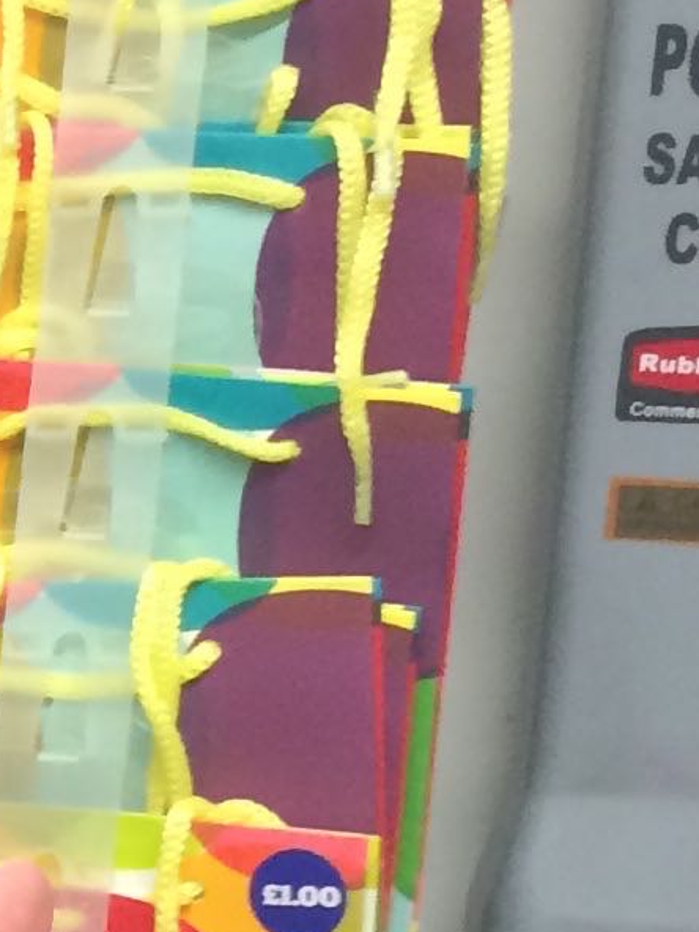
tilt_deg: -10.5
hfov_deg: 8.2
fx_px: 4308
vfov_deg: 12.2
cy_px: 993
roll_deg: +0.7
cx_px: -1193
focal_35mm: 160
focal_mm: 4.15
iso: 125
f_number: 2.2
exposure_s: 1/30
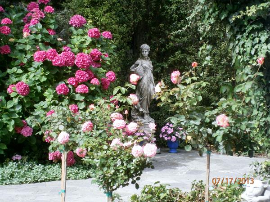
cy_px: 101
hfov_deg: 19.5
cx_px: 135
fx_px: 787
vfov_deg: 14.6
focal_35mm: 101
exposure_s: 1/250
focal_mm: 17.8
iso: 200
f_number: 5.4
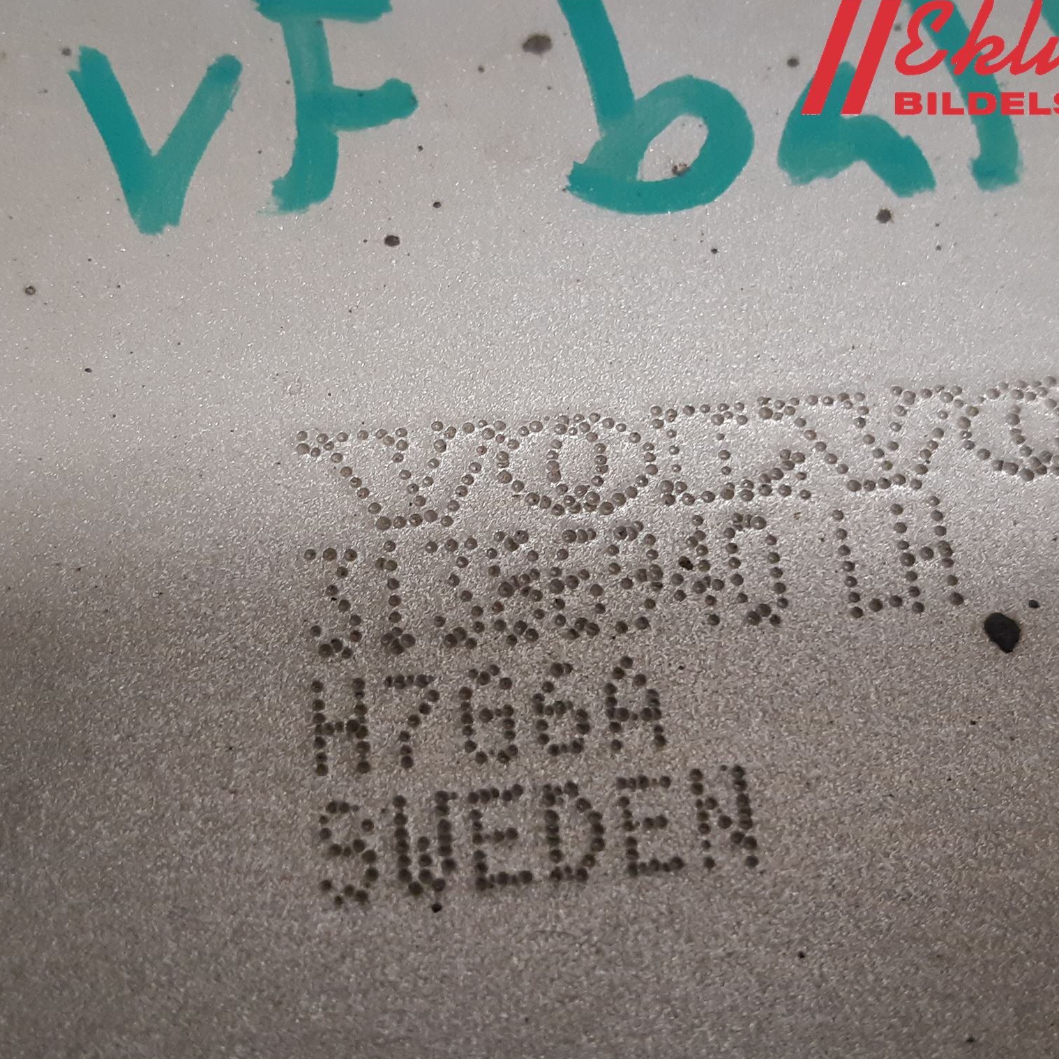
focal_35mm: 31
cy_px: 532
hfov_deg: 52.5
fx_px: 1073
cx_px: 515
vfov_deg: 52.5
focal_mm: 3.93
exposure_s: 1/50
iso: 200
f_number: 1.7
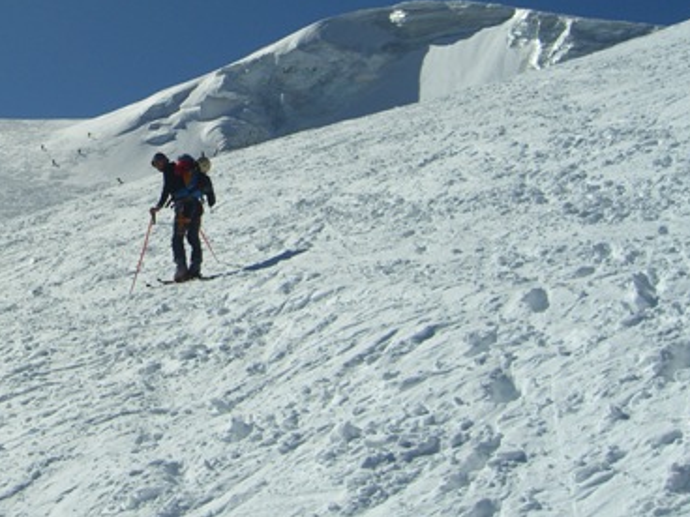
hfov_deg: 28.6
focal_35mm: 66
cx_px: 118
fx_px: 1316
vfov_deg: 21.9
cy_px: 82
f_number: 8
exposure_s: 1/500
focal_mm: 7.9
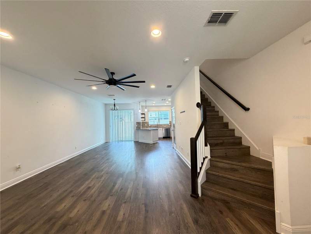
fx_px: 126
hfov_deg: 102.1
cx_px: 156
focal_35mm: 14
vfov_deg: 85.7
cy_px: 117
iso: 400
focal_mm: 2.22
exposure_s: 1/60
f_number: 2.2
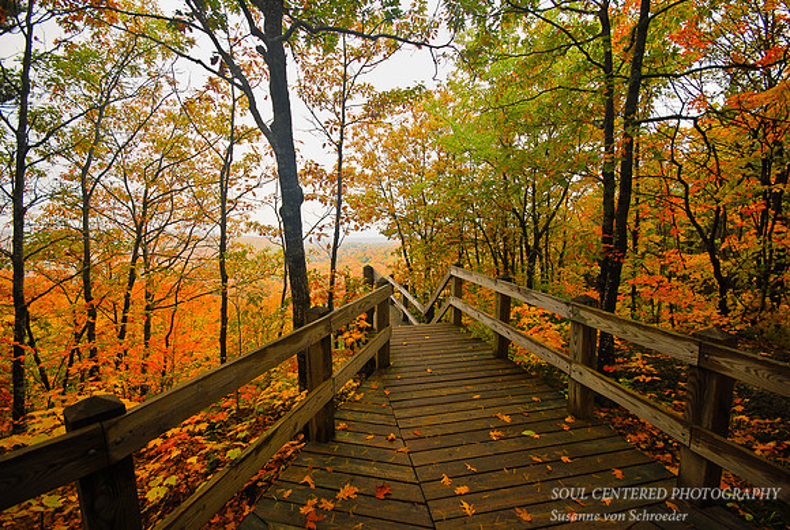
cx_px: 395
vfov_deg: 77.6
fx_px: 330
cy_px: 265
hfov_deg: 100.3
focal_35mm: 15
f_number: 7.1
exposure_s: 1/40
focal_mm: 10
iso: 200
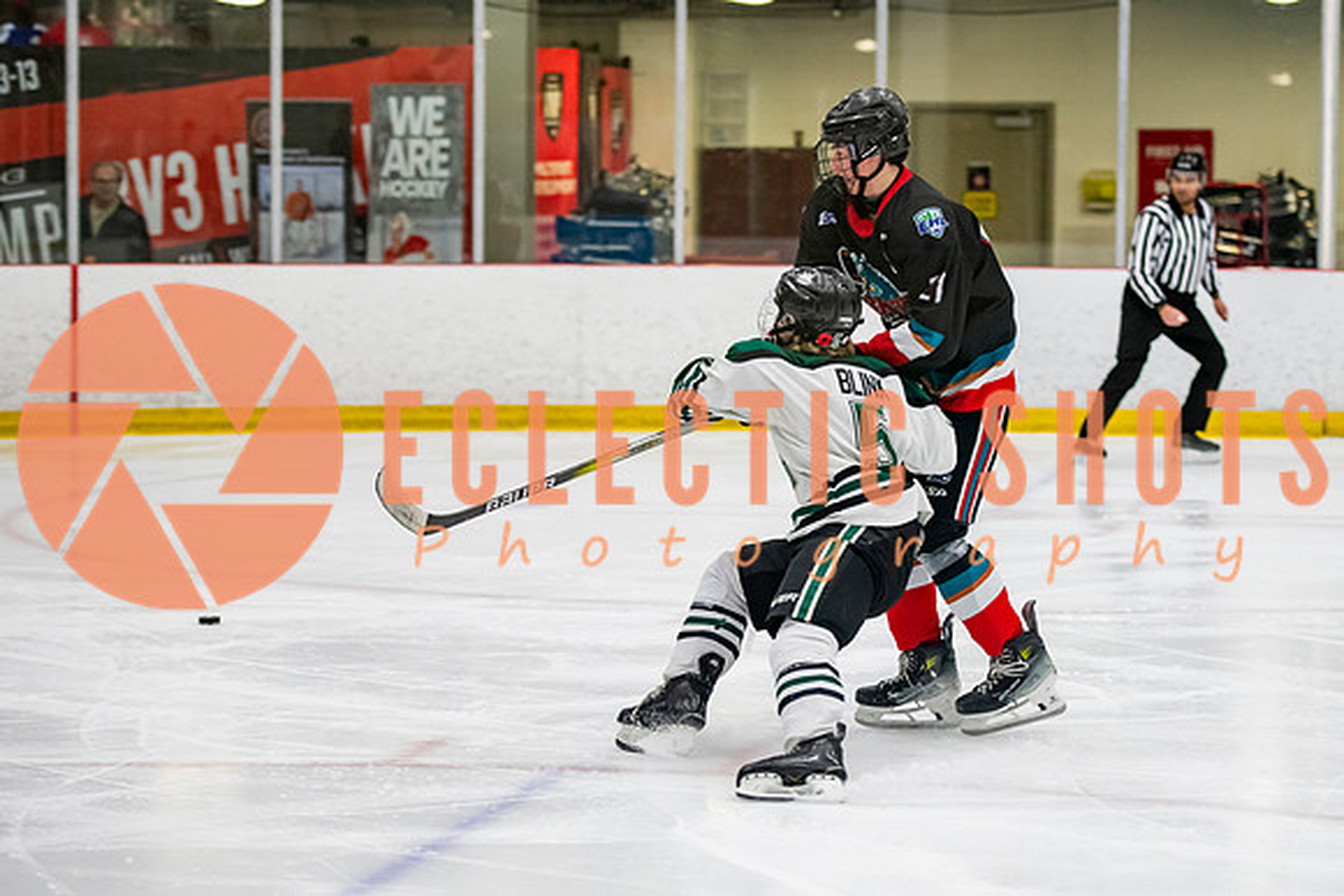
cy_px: 448
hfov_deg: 17.4
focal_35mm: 117
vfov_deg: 11.7
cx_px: 847
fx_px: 4379
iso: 2000
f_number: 3.2
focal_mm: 90
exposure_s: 1/640
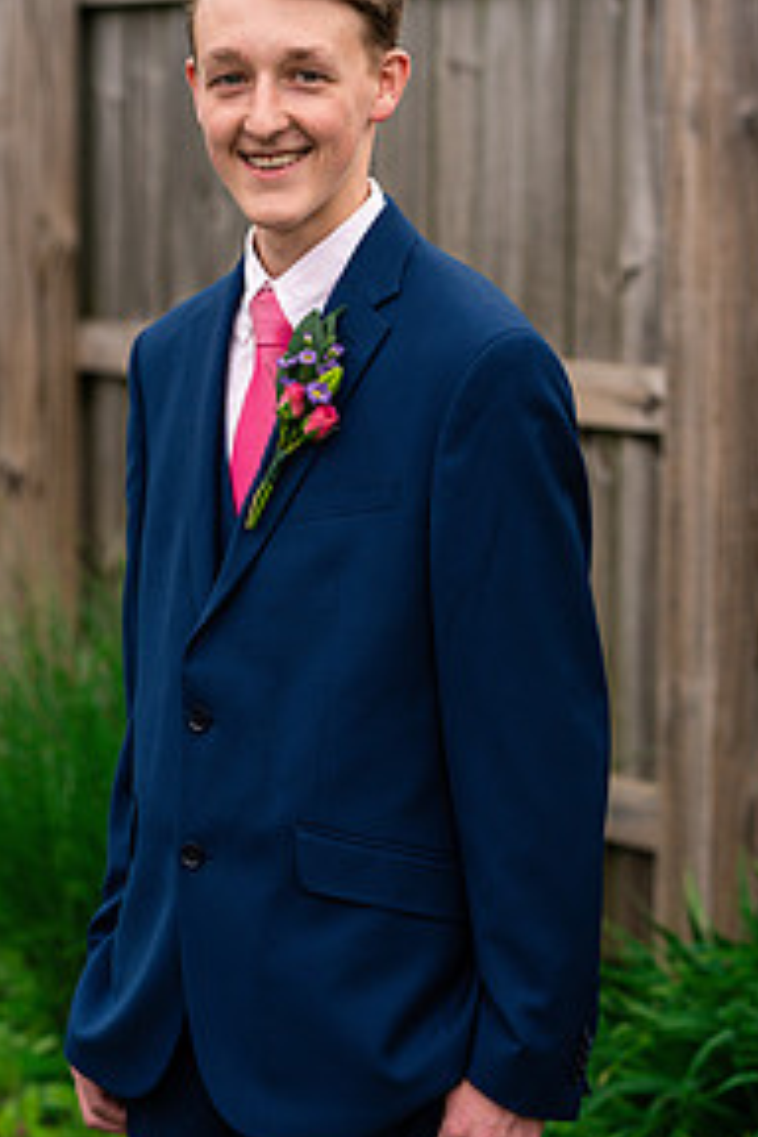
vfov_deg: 15.4
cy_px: 596
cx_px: 363
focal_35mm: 133
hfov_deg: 10.3
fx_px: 4200
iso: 400
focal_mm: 85
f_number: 3.5
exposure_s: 1/1000
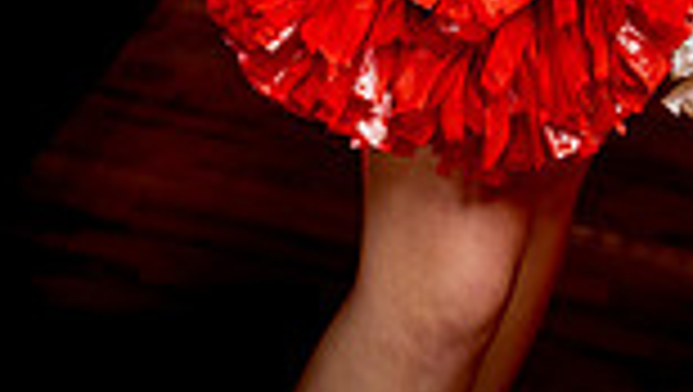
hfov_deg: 12.5
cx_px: 562
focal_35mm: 171
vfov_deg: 6.7
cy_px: -577
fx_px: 3146
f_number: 4.5
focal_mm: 56
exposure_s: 1/250
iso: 400
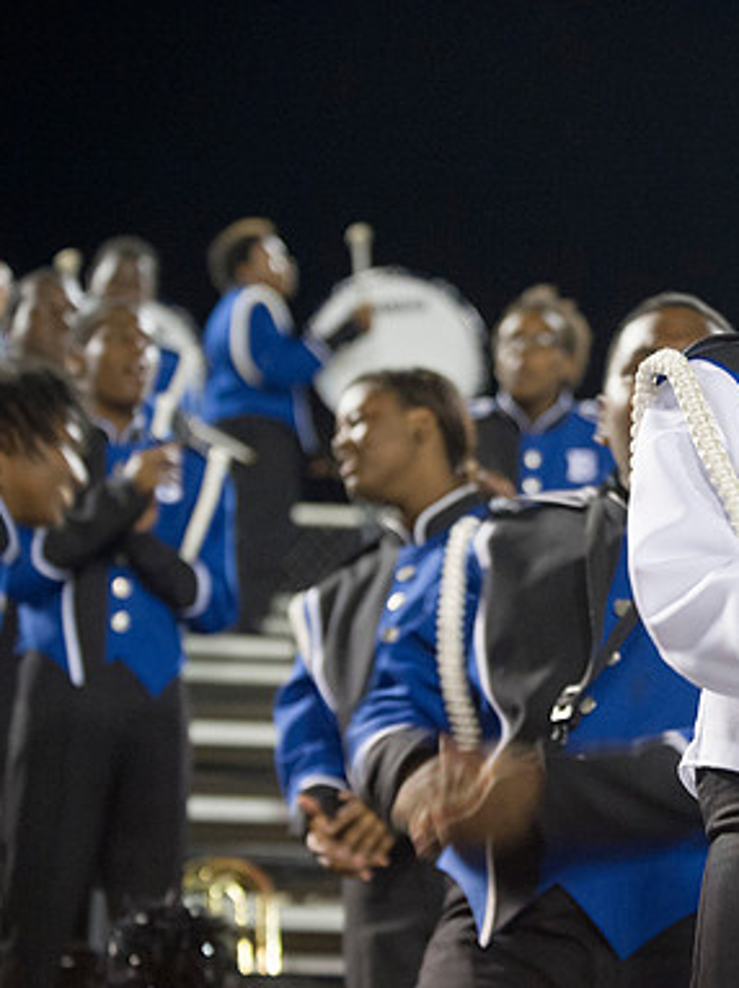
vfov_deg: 13.5
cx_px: 716
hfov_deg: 10.1
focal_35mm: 146
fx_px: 4160
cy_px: 497
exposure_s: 1/80
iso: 4000
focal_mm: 100
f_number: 4
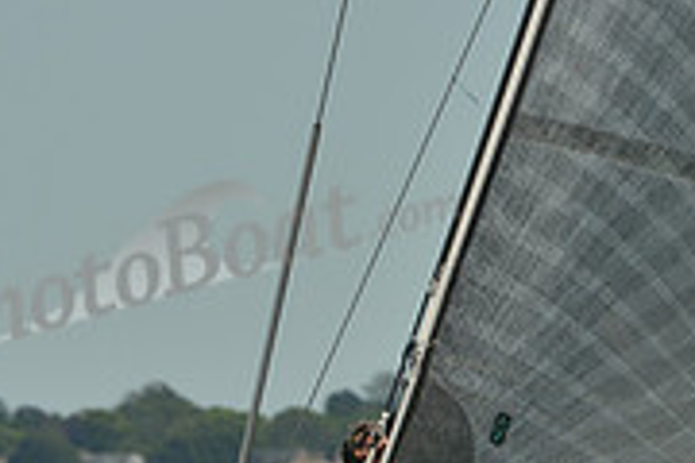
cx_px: 664
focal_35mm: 1290
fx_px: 24902
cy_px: 407
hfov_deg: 1.6
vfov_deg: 1.1
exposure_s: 1/800
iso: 200
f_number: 8
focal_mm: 400
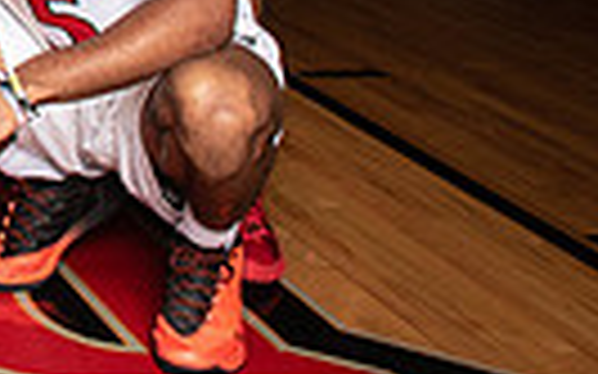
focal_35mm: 107
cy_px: -435
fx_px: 1743
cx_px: -571
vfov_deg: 10.9
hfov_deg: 15.7
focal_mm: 24
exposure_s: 1/200
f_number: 14
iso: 320
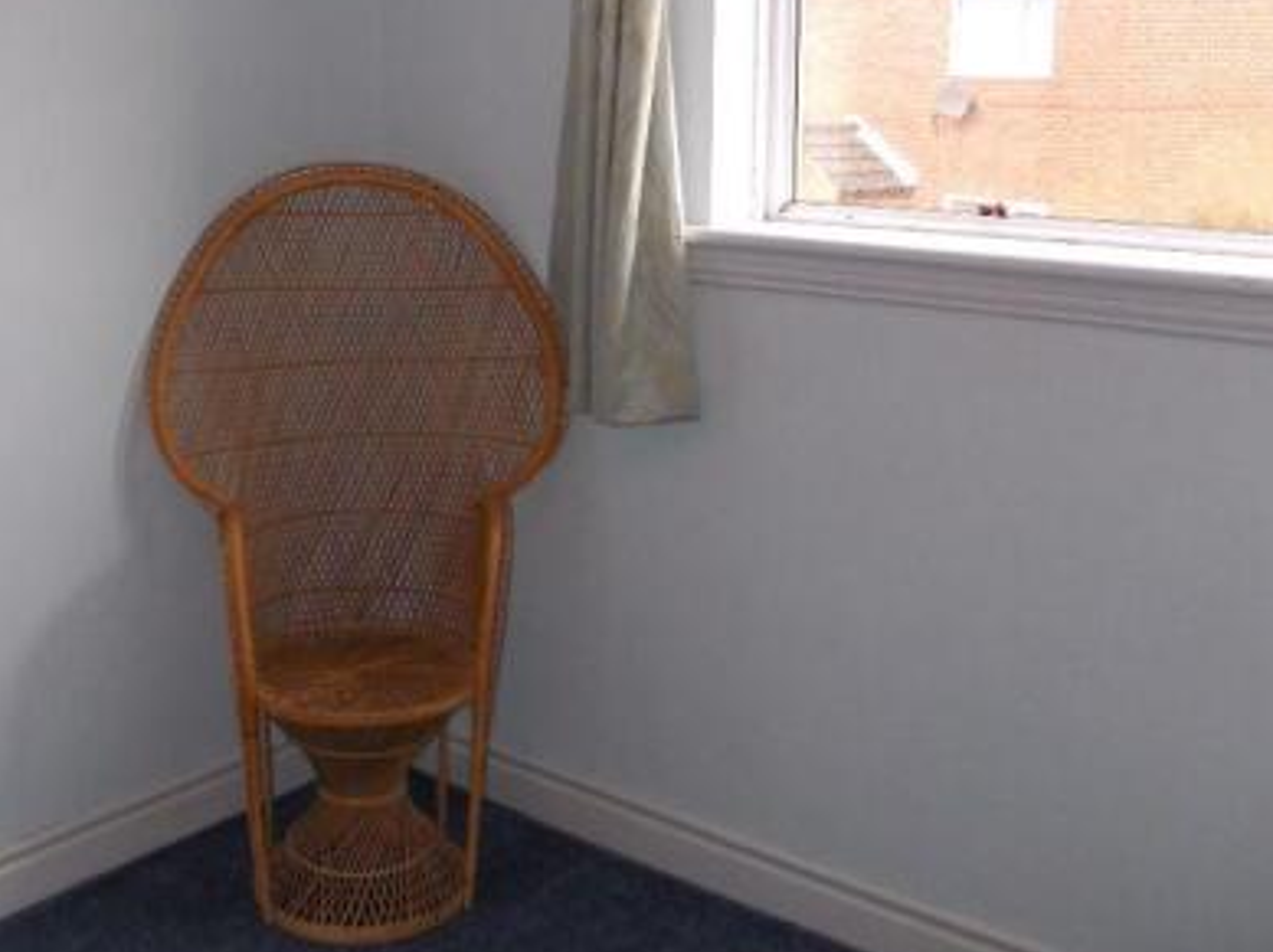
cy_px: 254
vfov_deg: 33.7
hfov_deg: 44.5
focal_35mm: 42
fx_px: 1543
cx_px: 476
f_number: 2.7
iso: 200
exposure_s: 1/60
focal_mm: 4
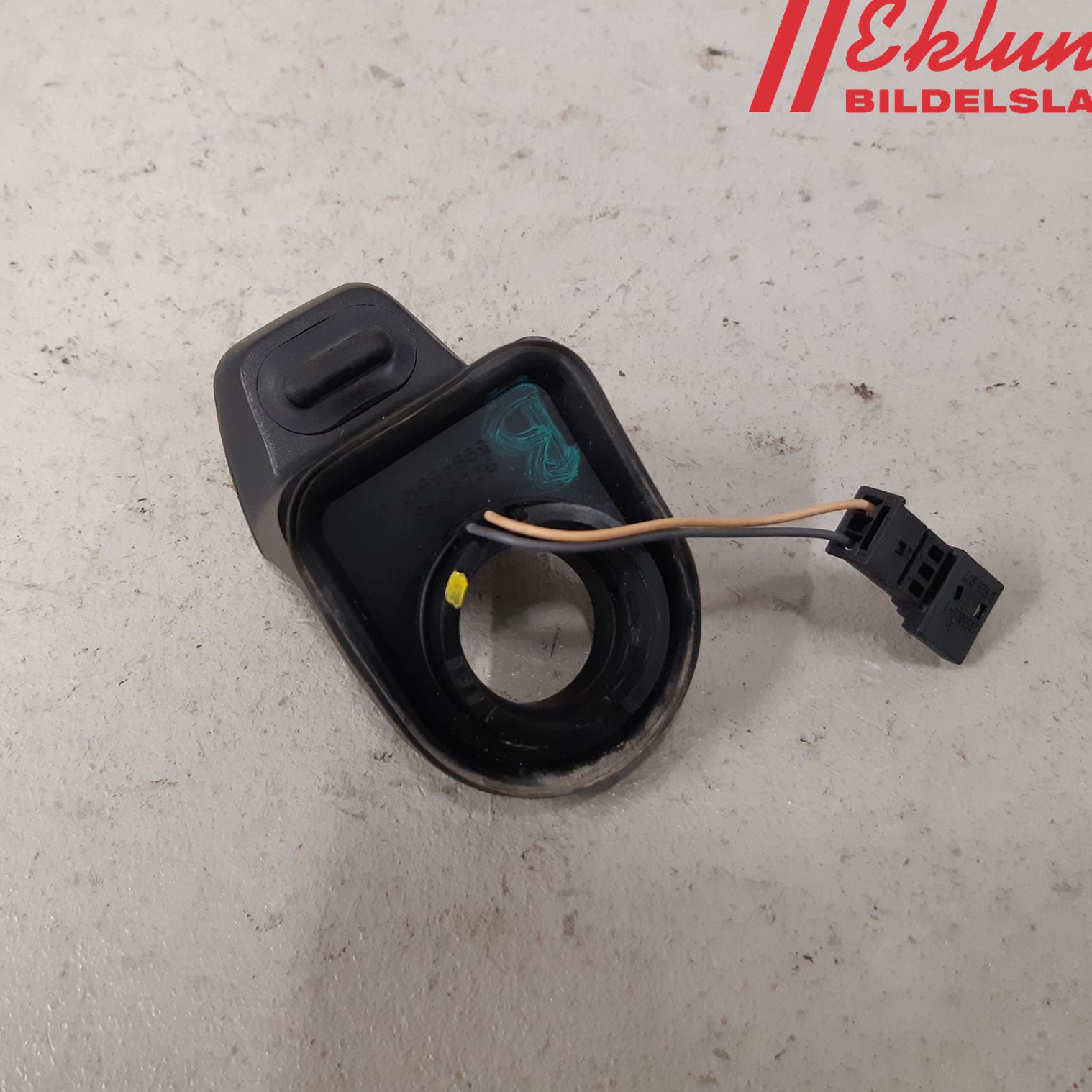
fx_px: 1106
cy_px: 543
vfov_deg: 52.5
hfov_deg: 52.3
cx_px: 454
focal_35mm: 31
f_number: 1.7
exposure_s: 1/50
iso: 250
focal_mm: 3.93
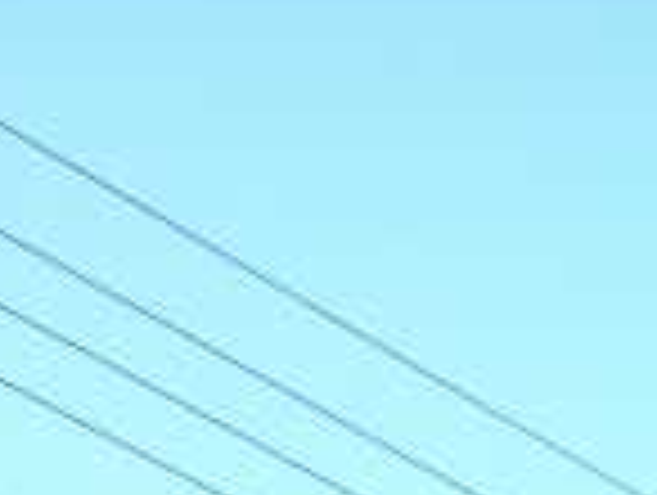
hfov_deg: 7.1
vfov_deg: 5.6
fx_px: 4791
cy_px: 1372
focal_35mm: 252
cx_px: -1274
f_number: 2.7
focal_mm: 6
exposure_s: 1/374
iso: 80
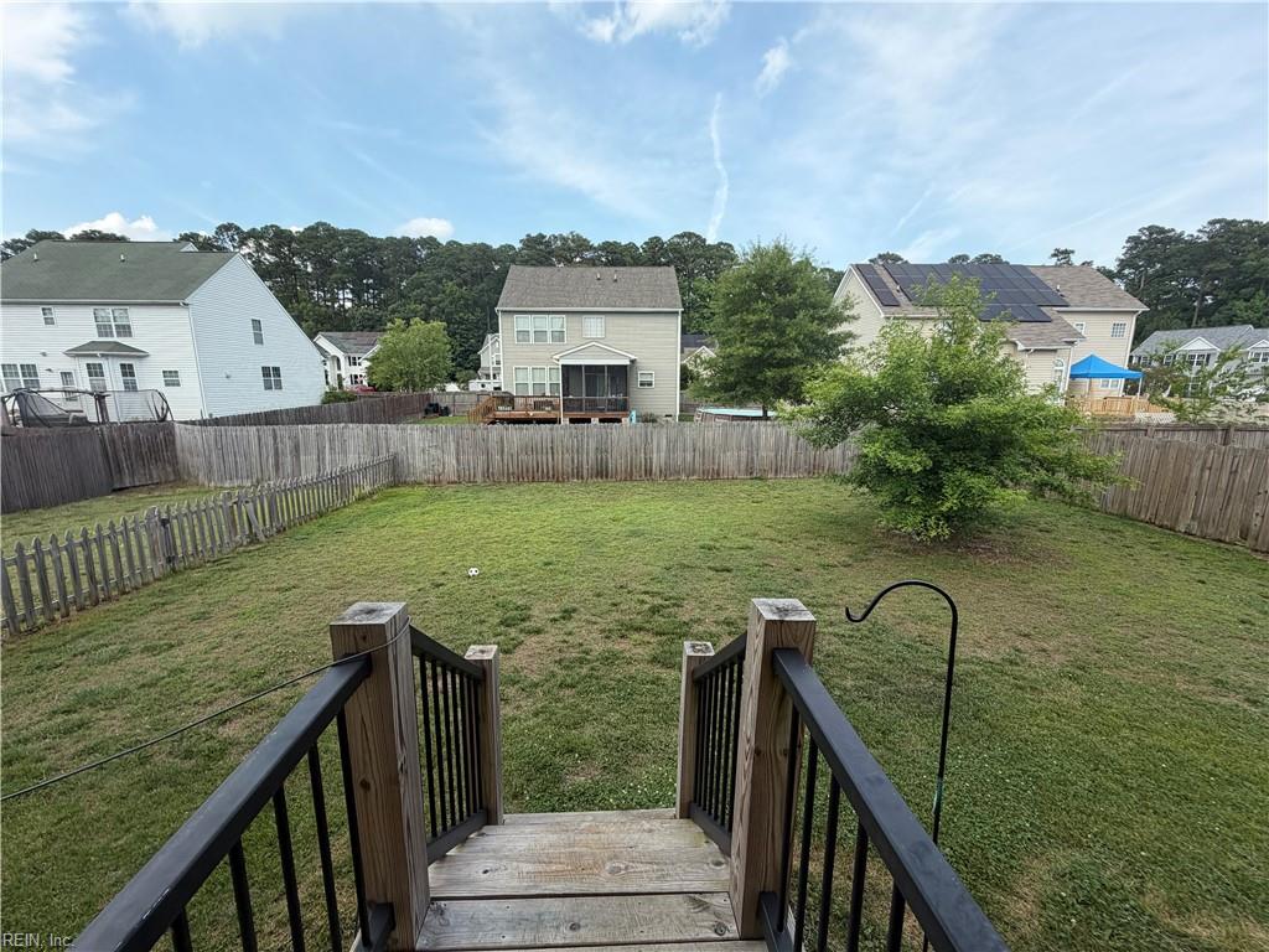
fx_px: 513
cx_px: 634
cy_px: 476
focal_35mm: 14
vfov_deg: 85.7
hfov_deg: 102.1
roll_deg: +0.6
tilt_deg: -9.9
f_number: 2.2
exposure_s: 1/613
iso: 40
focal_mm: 2.22
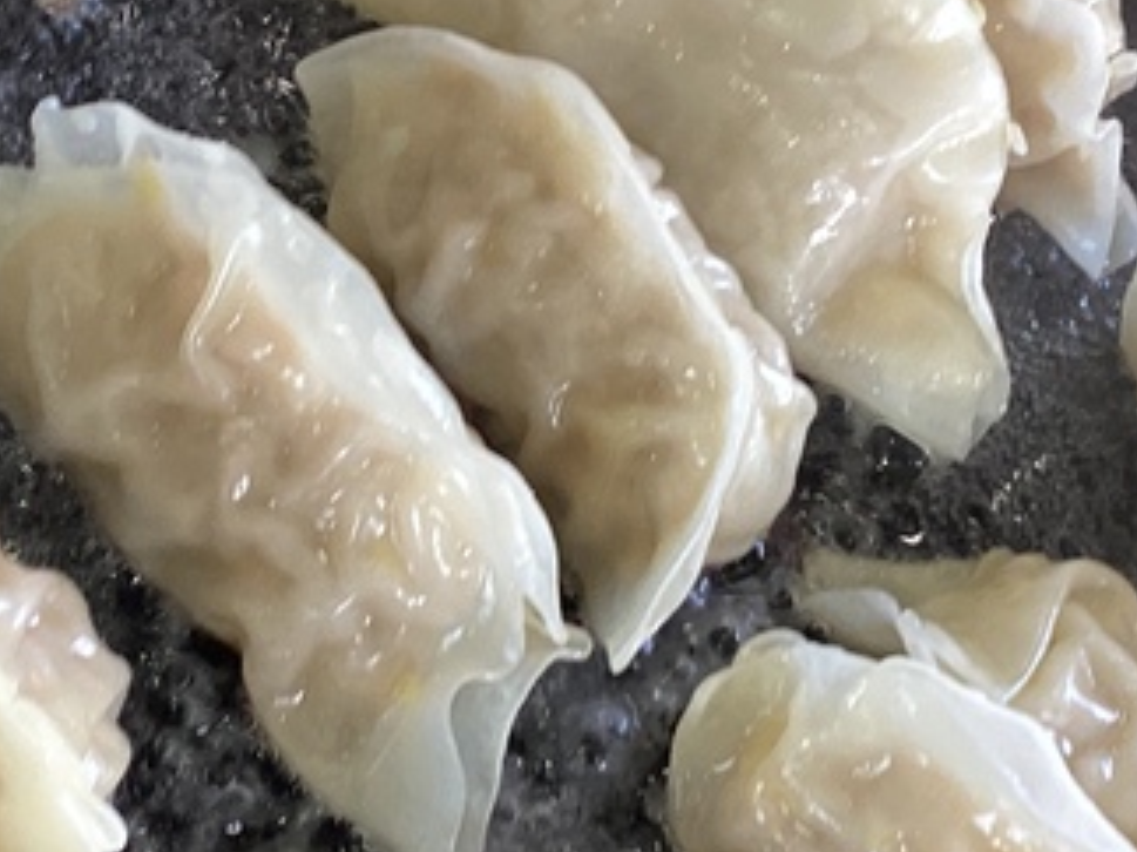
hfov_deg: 20.3
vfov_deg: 15.4
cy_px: 405
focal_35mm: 96
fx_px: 3152
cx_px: 334
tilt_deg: -60.1
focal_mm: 3.3
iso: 100
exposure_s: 1/60
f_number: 2.4
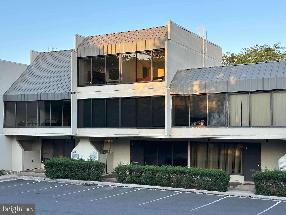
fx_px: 397
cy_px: 108
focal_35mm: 48
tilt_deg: +3.0
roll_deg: -0.1
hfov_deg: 39.7
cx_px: 143
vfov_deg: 30.3
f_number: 1.78
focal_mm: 6.86
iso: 64
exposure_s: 1/329
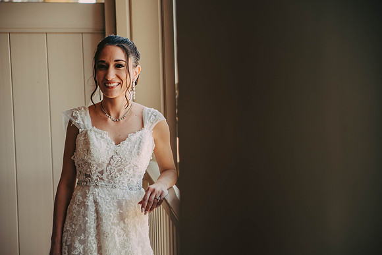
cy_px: 128
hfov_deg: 27.0
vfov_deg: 18.2
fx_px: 796
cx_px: 191
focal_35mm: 75
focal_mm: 75
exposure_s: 1/500
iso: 800
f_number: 2.8
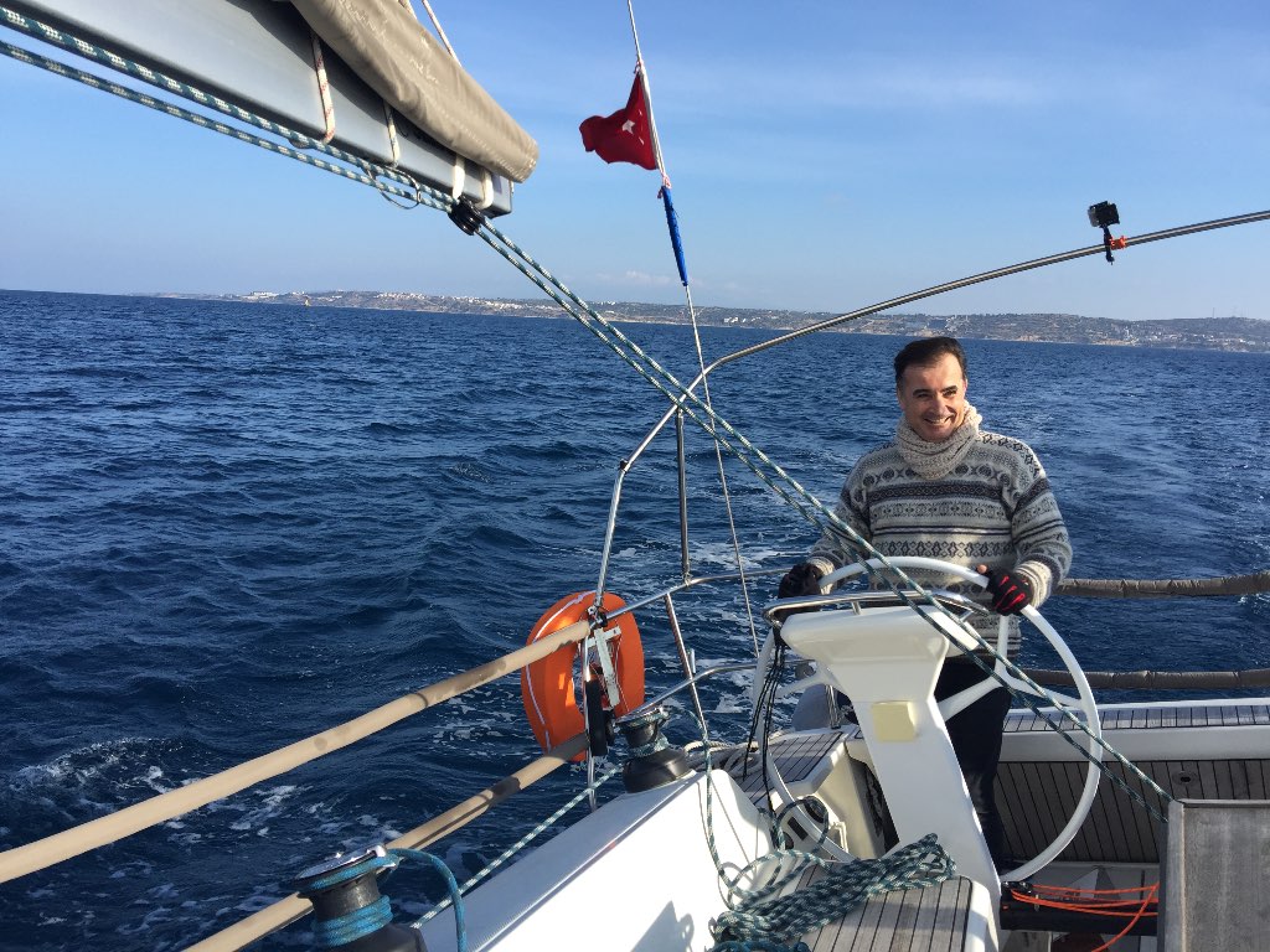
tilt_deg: -4.7
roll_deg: -2.6
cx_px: 635
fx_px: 1064
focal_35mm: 29
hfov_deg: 61.7
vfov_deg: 48.2
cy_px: 476
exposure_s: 1/1464
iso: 32
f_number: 2.2
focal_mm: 4.15
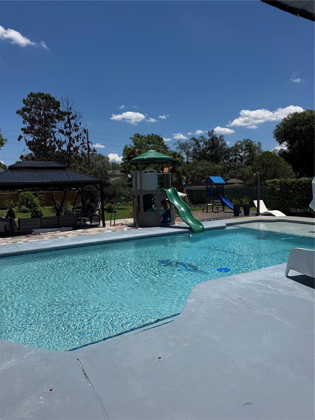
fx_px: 291
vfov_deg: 71.6
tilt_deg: -2.8
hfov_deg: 56.8
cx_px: 158
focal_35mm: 24
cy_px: 210
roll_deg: +2.0
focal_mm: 6.76
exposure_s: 1/9091
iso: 80
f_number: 1.78
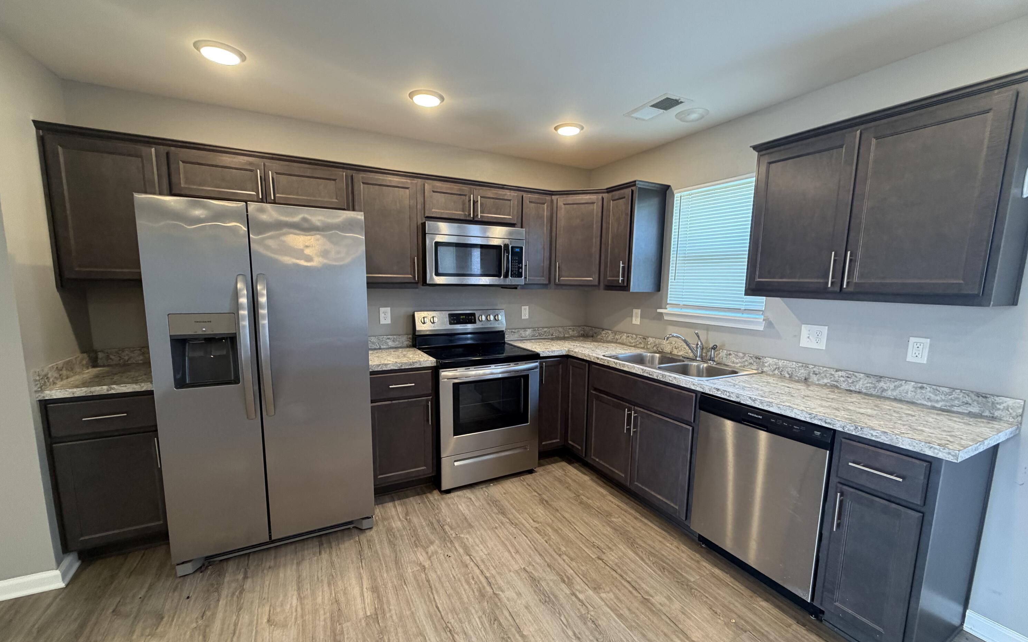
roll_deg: -1.9
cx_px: 519
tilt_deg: -7.1
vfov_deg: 74.7
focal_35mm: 15
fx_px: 420
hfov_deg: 101.5
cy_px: 339
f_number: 2.2
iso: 250
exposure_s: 1/60
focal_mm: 2.22
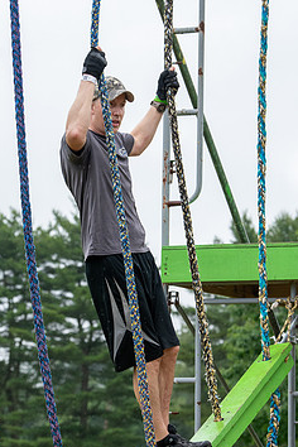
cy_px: 264
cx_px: 120
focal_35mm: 210
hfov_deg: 6.5
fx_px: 2607
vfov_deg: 9.8
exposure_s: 1/800
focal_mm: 110
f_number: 5.6
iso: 1250
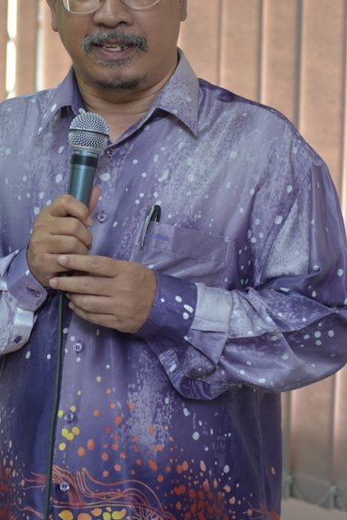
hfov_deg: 9.0
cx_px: 112
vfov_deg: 13.5
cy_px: 182
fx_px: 2196
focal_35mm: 152
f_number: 2.8
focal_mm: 70
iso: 1000
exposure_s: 1/160
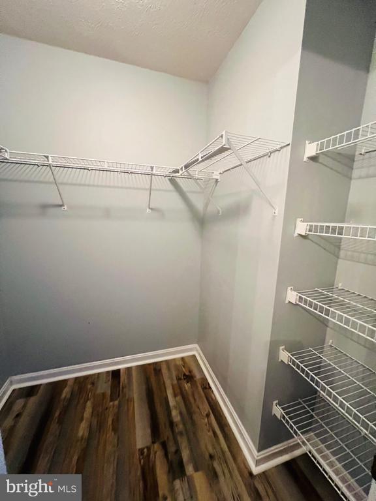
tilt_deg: -9.5
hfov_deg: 89.9
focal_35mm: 13
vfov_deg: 106.2
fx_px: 188
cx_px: 188
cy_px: 250
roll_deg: -2.3
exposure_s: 1/60
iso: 800
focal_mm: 1.57
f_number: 1.8
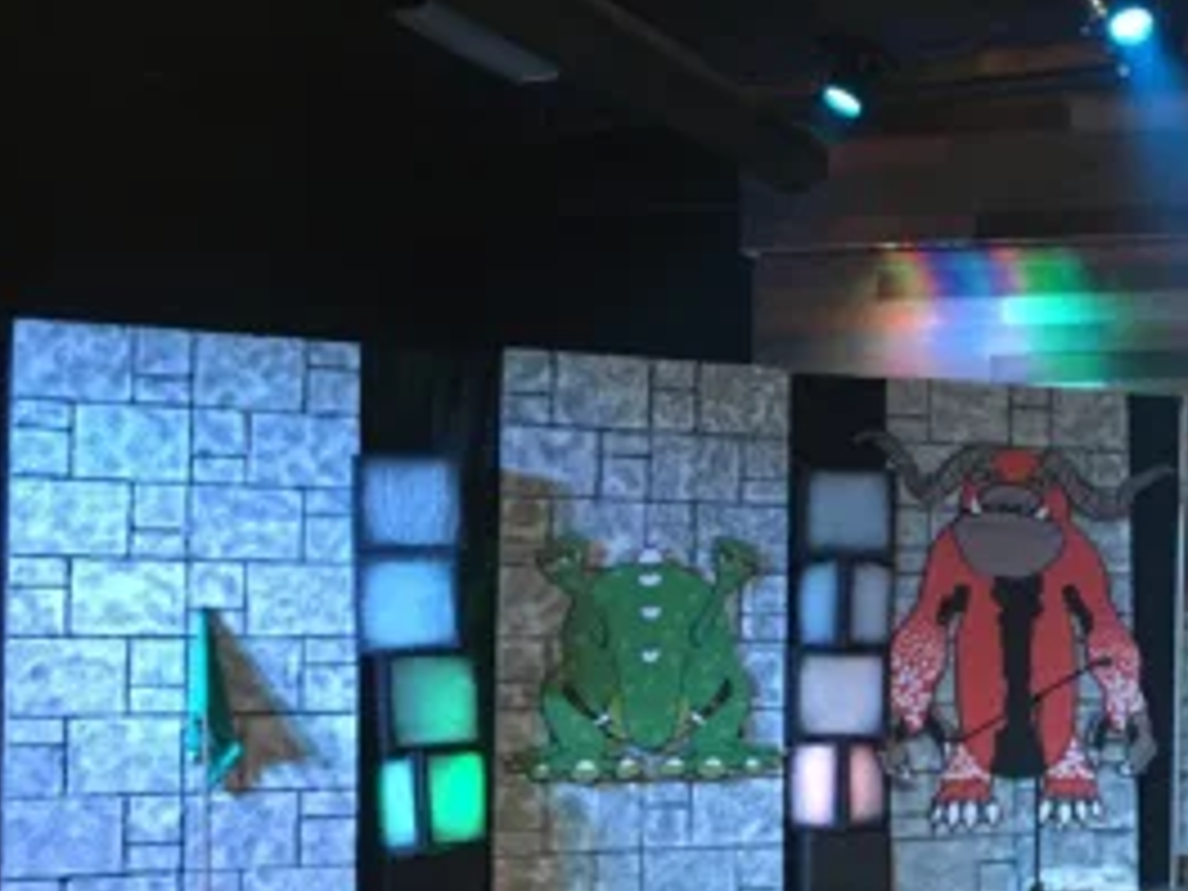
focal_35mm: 66
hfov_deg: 26.8
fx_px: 2265
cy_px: 544
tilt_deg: +3.4
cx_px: 1332
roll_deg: -0.1
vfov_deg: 22.2
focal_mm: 4.15
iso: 200
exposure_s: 1/17
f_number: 2.2
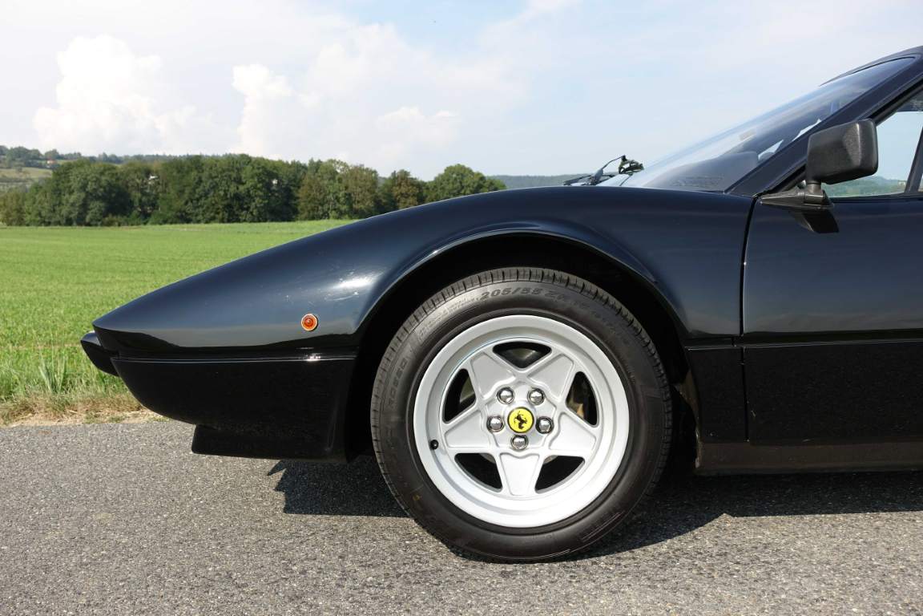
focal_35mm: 37
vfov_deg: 35.9
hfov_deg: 51.9
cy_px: 308
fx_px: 949
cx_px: 462
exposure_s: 1/800
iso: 125
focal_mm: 13.72
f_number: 4
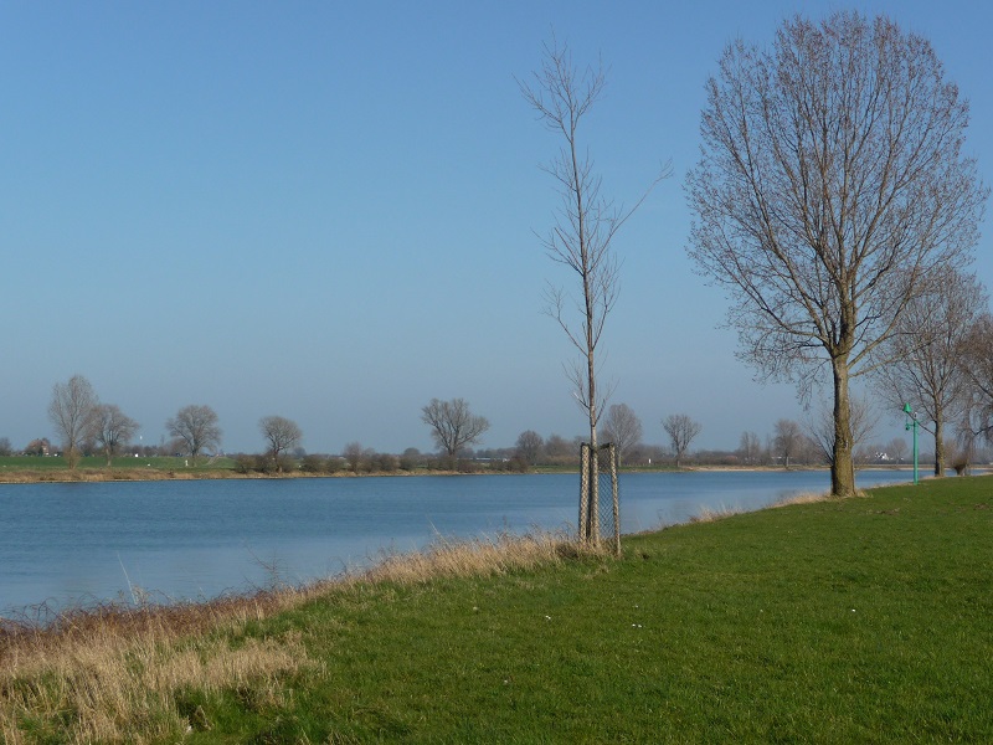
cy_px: 372
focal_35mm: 67
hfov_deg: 29.0
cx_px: 496
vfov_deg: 21.9
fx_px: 1922
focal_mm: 11.3
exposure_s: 1/1000
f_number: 4.5
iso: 100
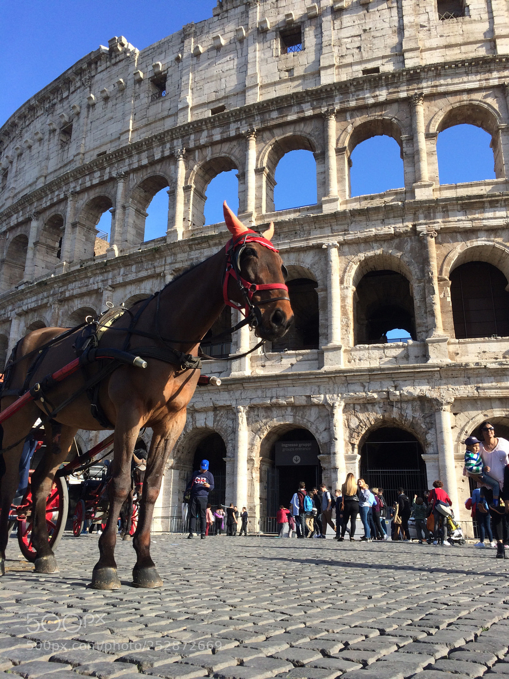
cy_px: 340
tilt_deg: +17.3
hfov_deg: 48.2
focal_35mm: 29
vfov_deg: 61.7
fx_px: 569
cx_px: 254
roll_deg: +0.0
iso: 32
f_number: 2.2
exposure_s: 1/912
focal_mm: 4.15
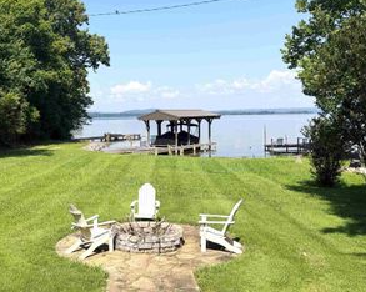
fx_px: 433
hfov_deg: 45.1
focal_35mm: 40
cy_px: 128
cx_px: 122
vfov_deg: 37.2
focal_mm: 6.76
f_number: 1.78
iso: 80
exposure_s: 1/3759
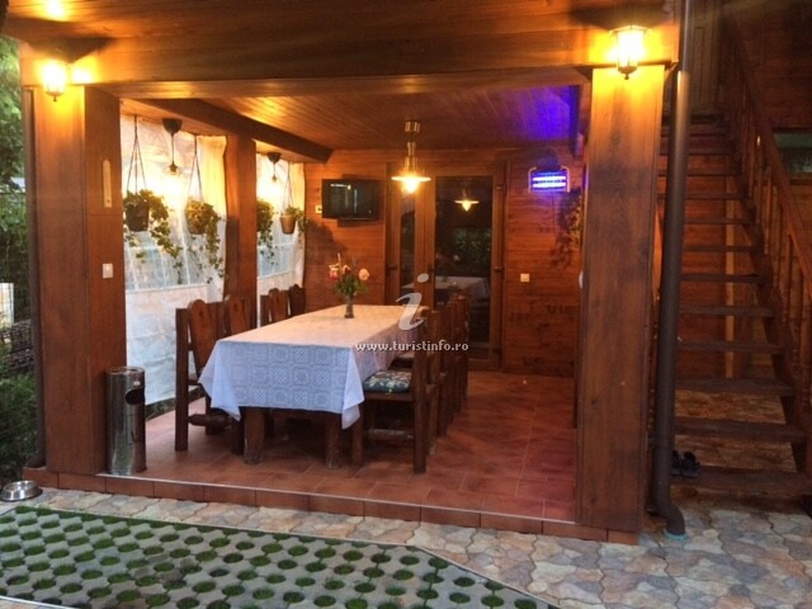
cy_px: 304
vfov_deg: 48.2
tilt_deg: -5.5
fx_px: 680
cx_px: 406
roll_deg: -1.0
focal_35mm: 29
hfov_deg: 61.7
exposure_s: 1/25
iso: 250
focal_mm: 4.15
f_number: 2.2
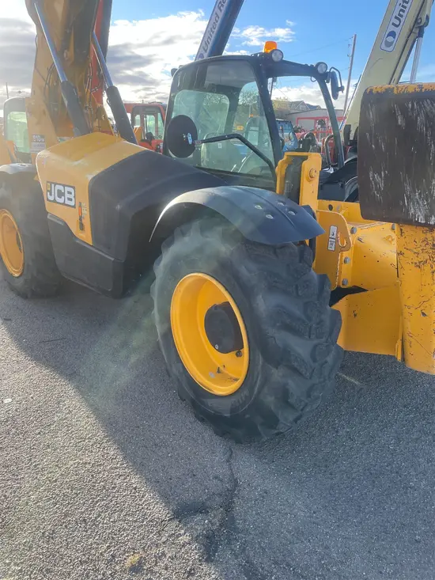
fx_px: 436
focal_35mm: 26
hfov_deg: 53.1
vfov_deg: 67.3
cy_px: 290
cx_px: 218
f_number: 1.6
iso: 32
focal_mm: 4.2
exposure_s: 1/454
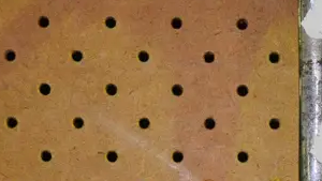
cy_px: 282
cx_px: 334
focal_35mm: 119
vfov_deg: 9.9
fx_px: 1016
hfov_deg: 17.5
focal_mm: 16
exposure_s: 1/60
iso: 3200
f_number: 4
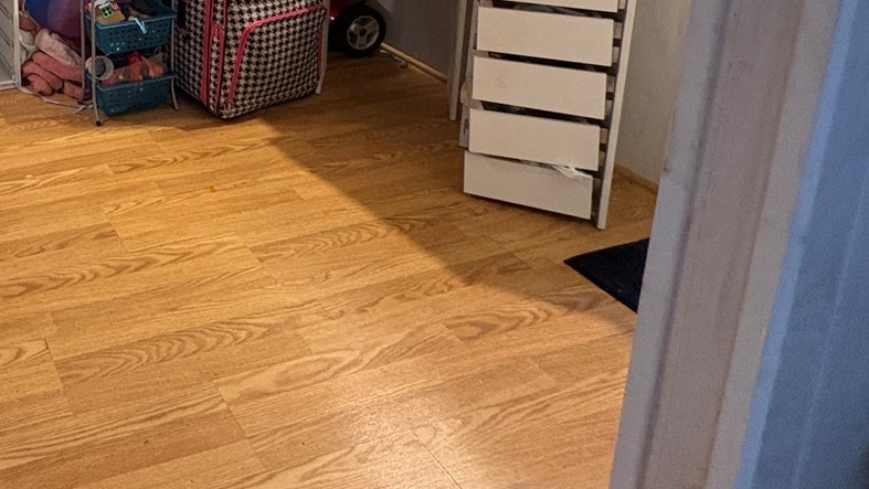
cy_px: -114
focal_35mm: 31
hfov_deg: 50.2
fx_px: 714
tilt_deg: -10.7
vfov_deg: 31.1
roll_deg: +3.1
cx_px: -8
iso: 500
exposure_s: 1/60
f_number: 2.2
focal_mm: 2.22
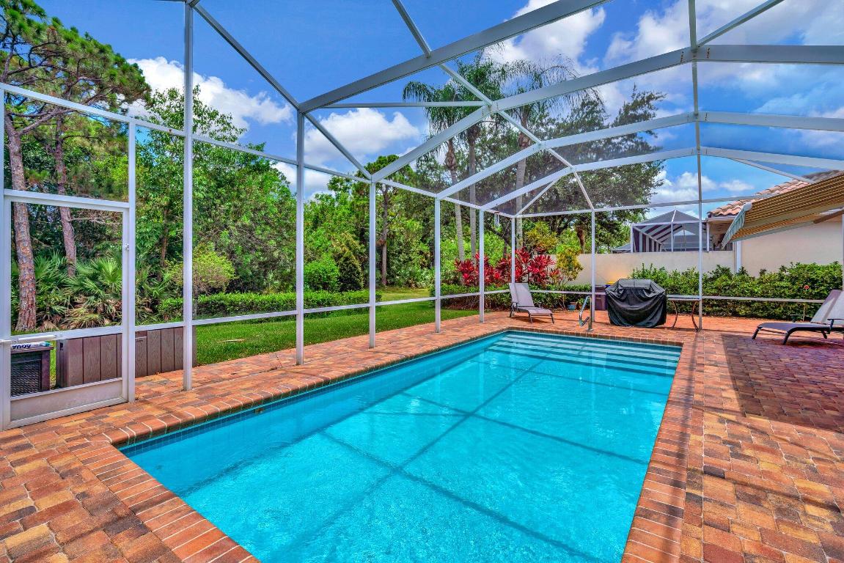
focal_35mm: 16
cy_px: 282
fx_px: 375
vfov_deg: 73.8
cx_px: 422
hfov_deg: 96.7
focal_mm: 16
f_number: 5.6
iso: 100
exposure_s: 1/1000
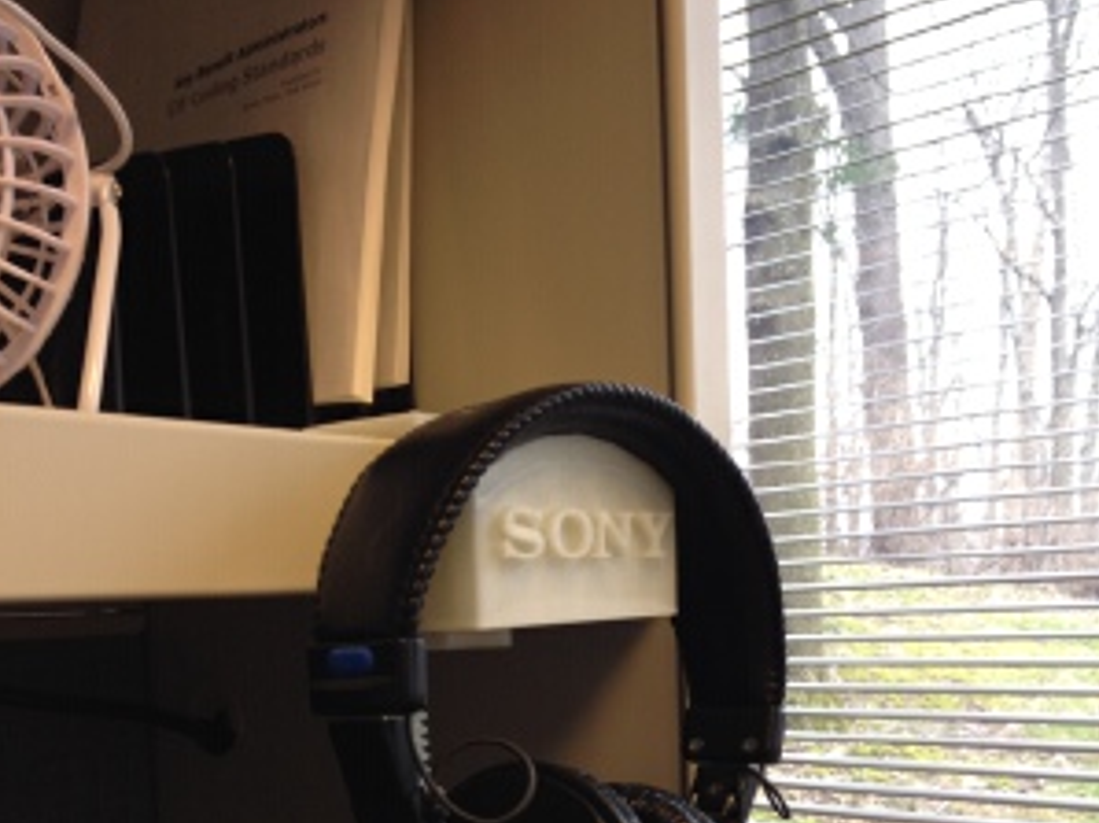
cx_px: 550
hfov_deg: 40.5
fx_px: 1491
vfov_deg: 29.9
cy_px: 694
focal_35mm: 47
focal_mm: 4.28
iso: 64
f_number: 2.4
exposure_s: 1/20
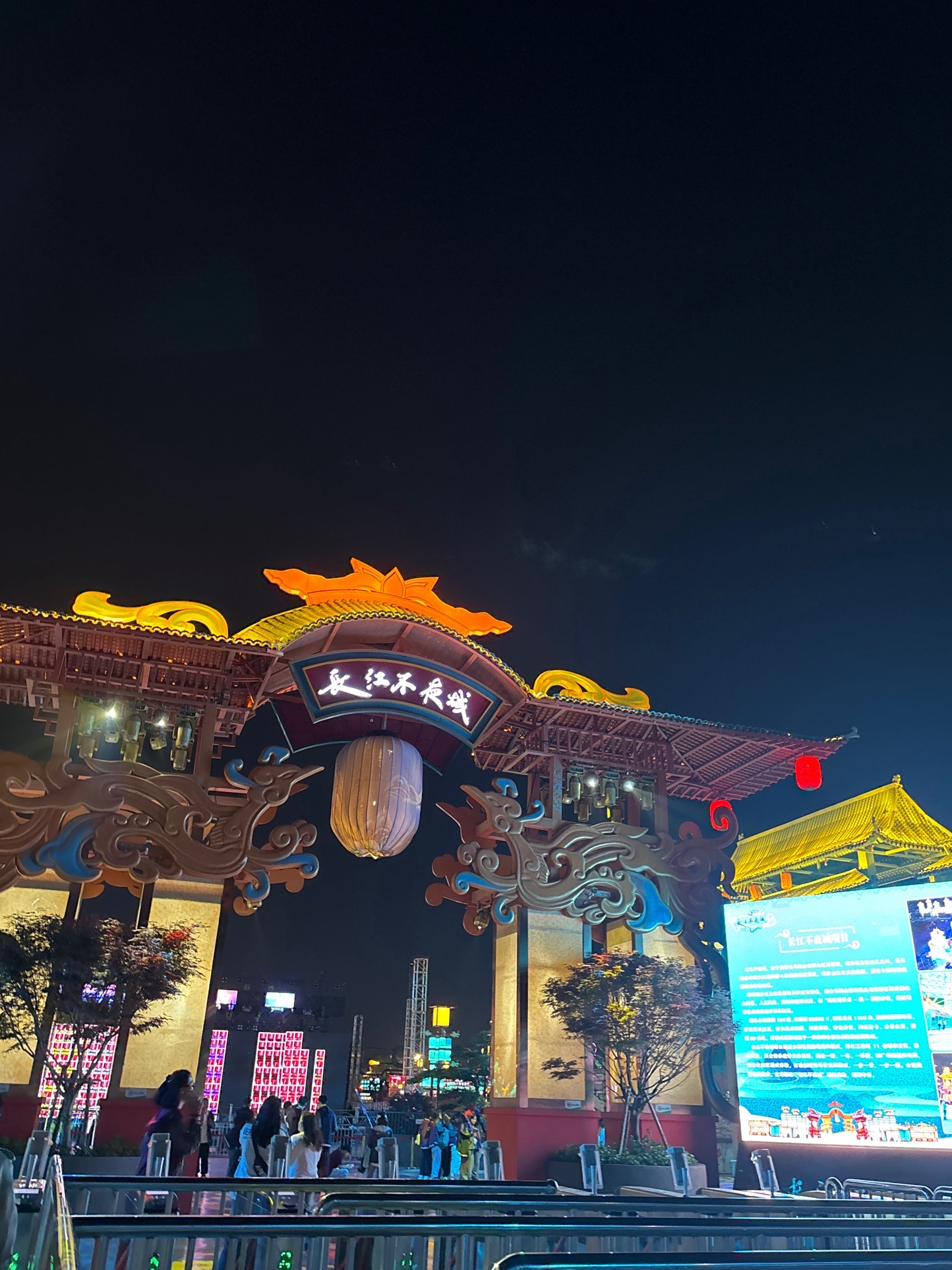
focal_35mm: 27
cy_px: 611
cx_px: 492
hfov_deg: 51.3
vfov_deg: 65.3
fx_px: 990
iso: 500
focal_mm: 5.96
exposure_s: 1/30
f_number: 1.6
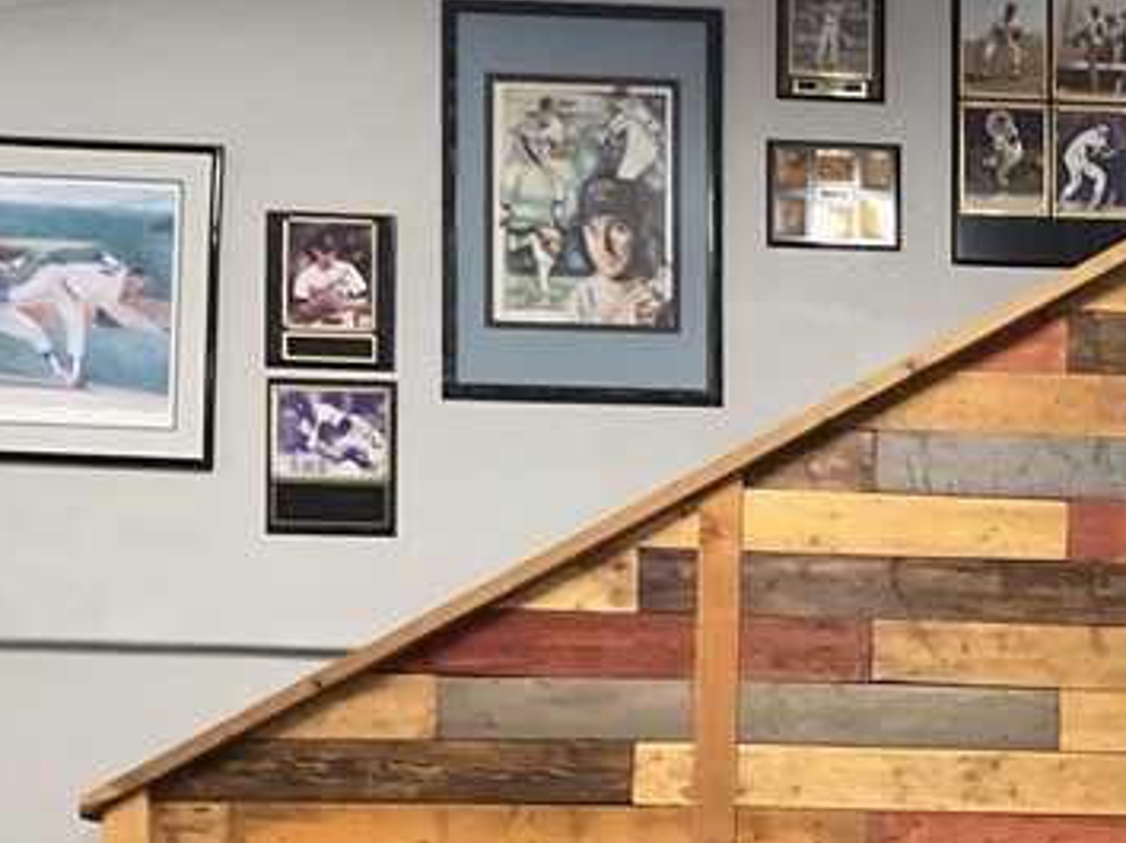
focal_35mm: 84
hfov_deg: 22.0
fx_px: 2731
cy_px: 862
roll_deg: -1.3
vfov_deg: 17.1
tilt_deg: +1.8
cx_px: 1263
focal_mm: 3
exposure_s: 1/30
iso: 250
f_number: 1.8
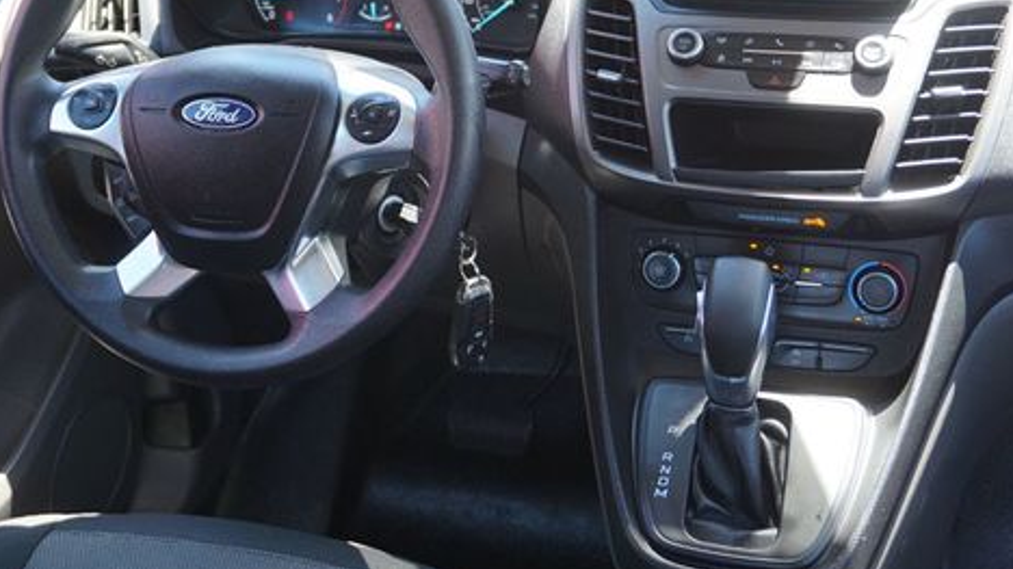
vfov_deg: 22.1
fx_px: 1443
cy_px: 128
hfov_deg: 38.6
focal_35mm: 54
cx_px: 437
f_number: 4.5
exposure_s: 1/60
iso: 200
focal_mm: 25
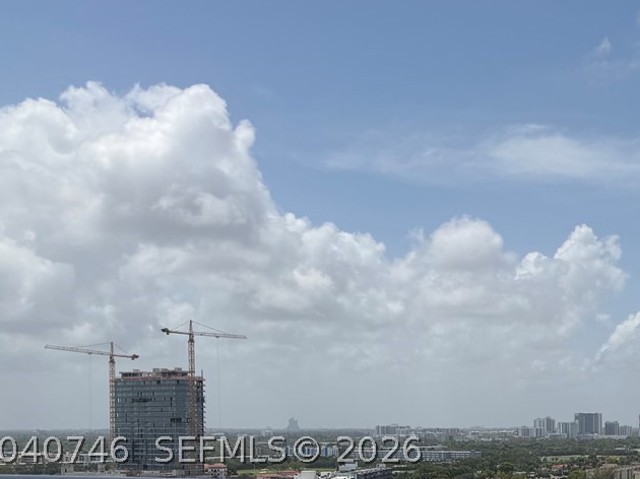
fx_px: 1127
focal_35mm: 61
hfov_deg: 28.3
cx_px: 733
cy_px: 450
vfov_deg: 23.3
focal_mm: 6.76
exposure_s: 1/10309
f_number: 1.78
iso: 80
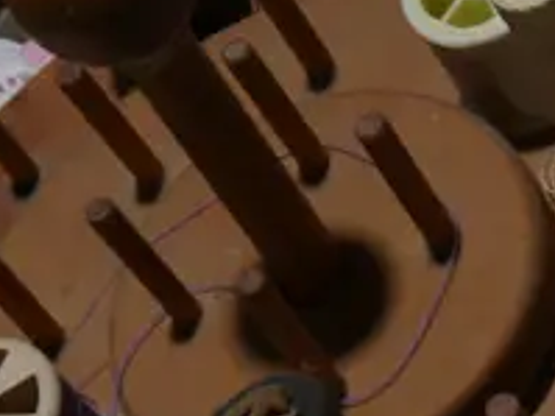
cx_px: 853
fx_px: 2804
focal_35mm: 175
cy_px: 616
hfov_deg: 10.9
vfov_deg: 8.3
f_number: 4.5
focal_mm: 17
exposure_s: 1/160
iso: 200
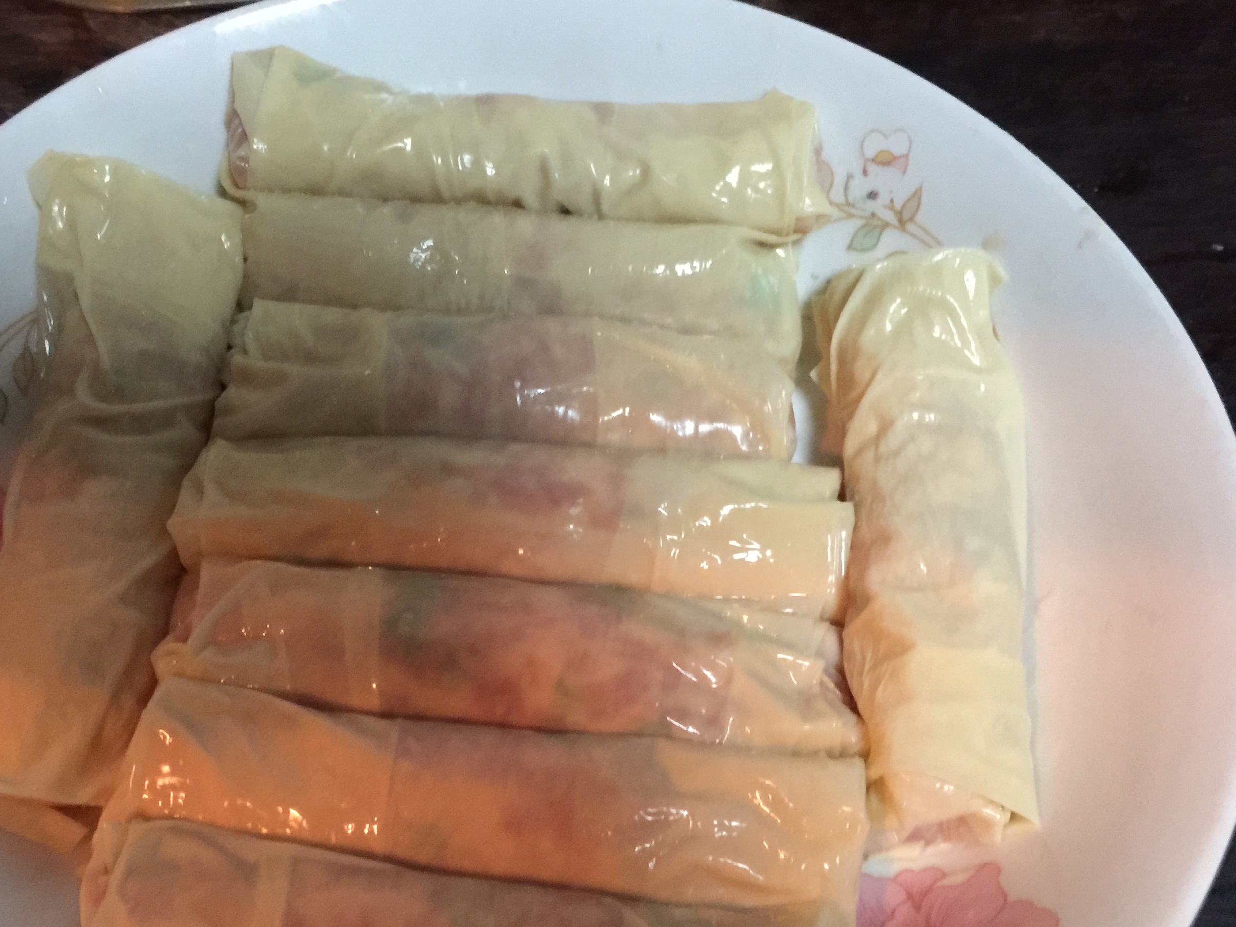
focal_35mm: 39
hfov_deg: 47.6
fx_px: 1392
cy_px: 566
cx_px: 490
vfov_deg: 36.6
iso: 160
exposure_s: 1/8
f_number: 2.2
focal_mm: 4.15
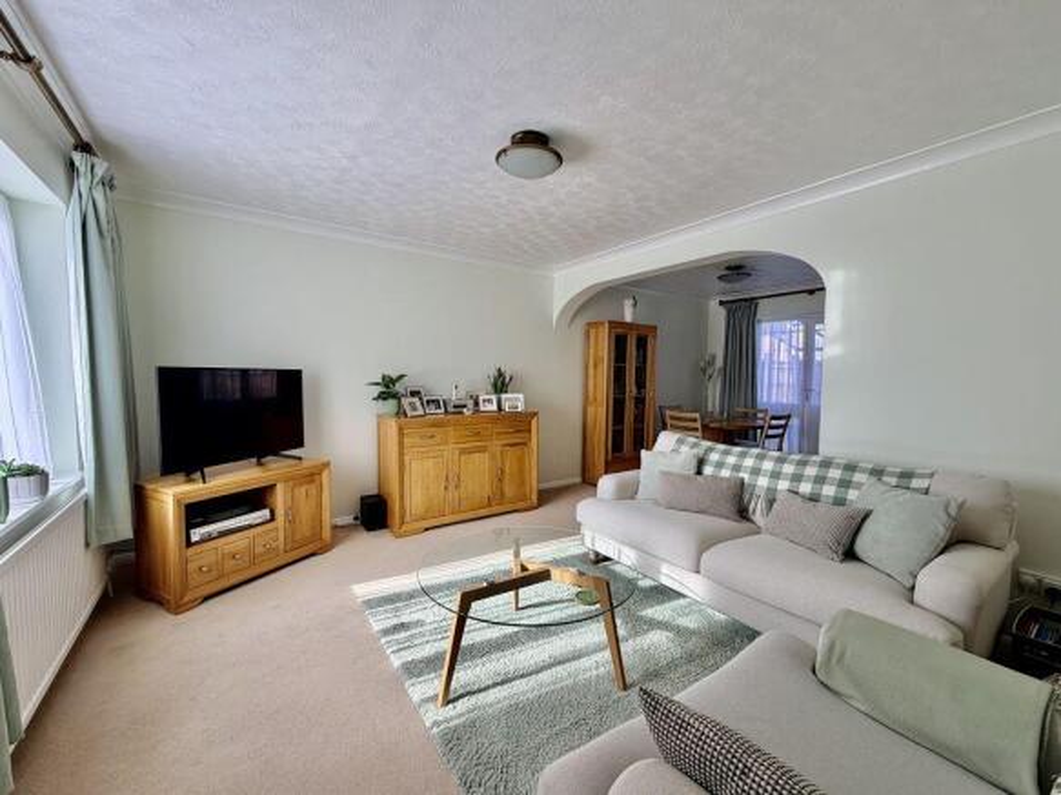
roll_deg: +0.9
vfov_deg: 85.7
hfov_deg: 102.1
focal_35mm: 14
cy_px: 398
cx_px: 530
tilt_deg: -2.9
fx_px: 429
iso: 40
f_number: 2.2
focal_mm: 2.22
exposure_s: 1/220
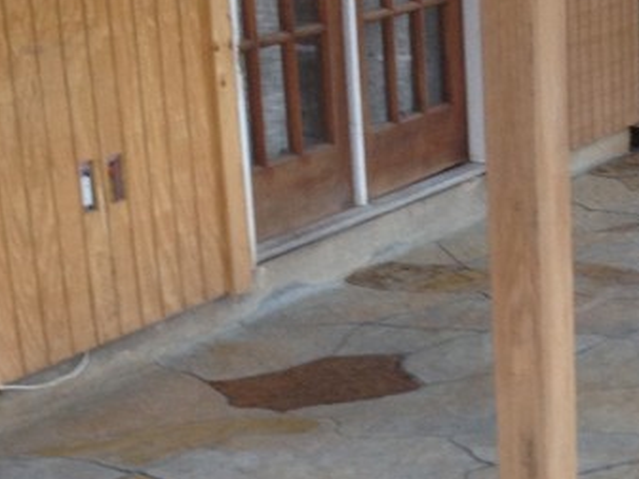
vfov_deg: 11.3
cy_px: 734
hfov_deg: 15.7
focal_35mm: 125
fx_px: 2307
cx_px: 515
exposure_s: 1/20
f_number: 2.4
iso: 50
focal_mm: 4.28
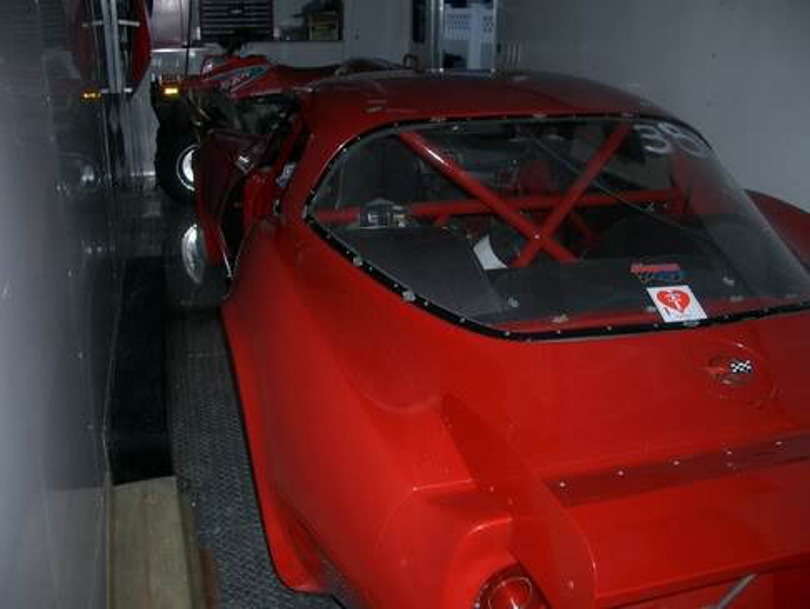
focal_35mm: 35
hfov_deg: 52.6
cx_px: 405
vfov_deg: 40.7
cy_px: 304
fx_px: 819
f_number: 2.6
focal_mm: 5.8
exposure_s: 1/40
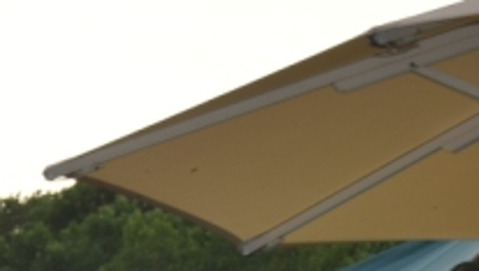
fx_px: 2963
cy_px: 631
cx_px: -622
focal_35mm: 233
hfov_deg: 8.5
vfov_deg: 5.1
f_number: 5.6
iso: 100
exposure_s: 1/125
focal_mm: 30
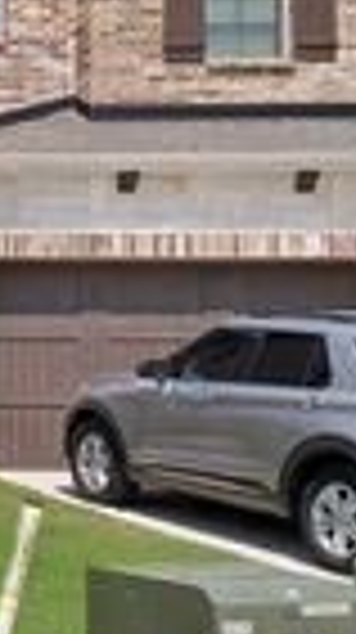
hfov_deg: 10.0
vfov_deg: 23.7
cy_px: 153
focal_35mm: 89
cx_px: -730
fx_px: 1498
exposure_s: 1/250
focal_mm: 24
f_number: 11
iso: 640
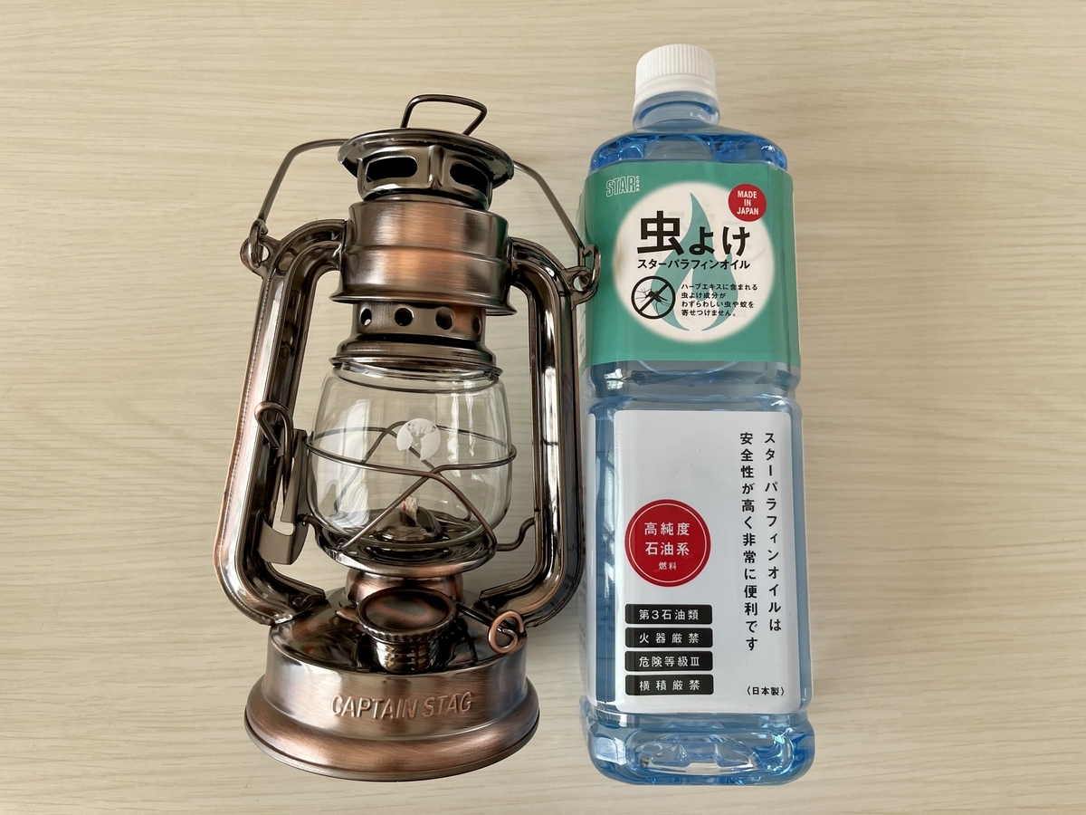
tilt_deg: -82.6
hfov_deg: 67.3
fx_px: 816
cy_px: 408
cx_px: 543
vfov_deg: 53.1
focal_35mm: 26
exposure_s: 1/121
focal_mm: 5.1
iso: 100
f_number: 1.6
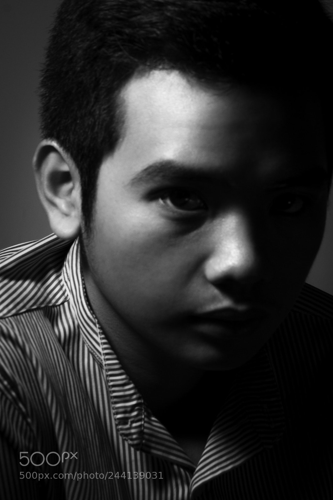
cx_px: 166
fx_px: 1770
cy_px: 250
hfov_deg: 10.7
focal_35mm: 128
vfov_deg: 16.1
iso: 200
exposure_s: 1/20
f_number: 8
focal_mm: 85
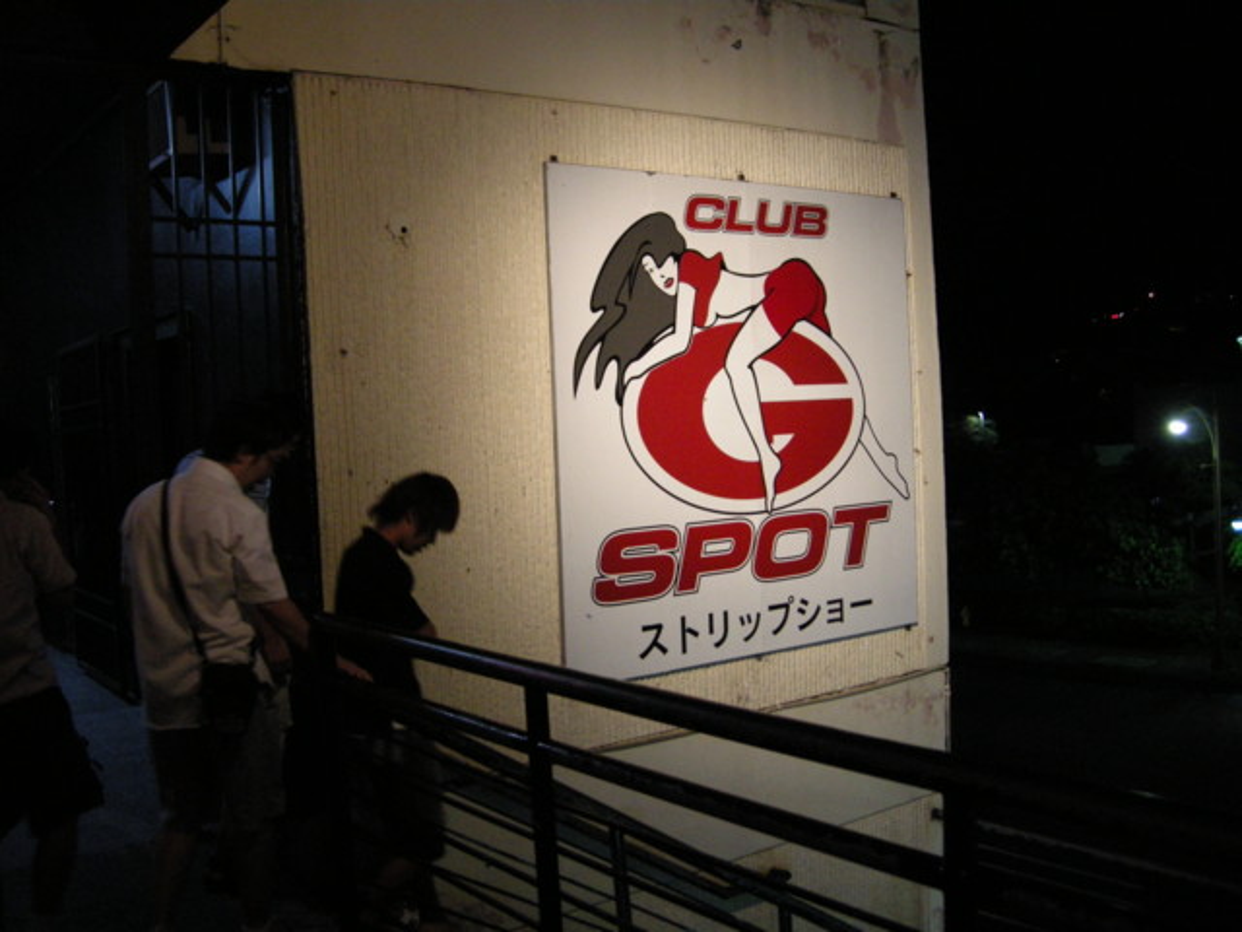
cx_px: 621
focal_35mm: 35
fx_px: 1256
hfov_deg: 52.6
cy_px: 466
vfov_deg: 40.7
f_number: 2.7
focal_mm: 7.5
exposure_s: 1/20.3
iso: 400
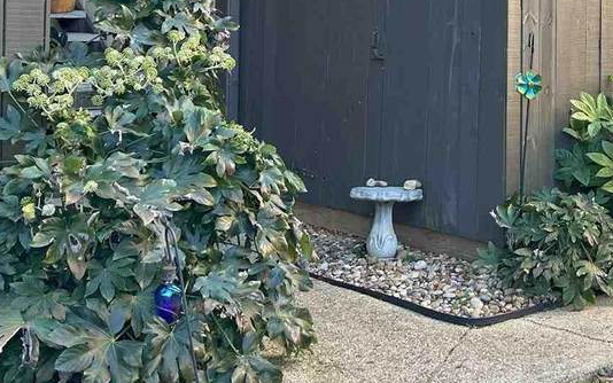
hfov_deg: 30.0
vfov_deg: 19.3
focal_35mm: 66
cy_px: 21
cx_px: 525
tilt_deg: +0.3
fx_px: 1103
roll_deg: -0.8
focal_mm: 5.7
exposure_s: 1/353
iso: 50
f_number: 1.5
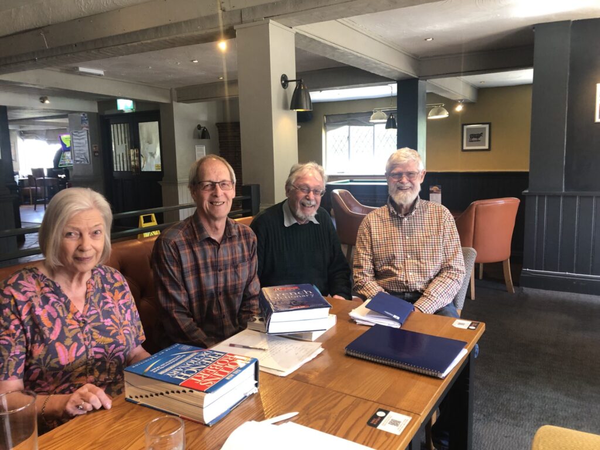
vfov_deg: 49.7
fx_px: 485
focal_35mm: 28
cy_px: 225
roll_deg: +1.6
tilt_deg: -5.6
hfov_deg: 63.4
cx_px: 300
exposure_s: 1/17
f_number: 1.8
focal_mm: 3.99
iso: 50
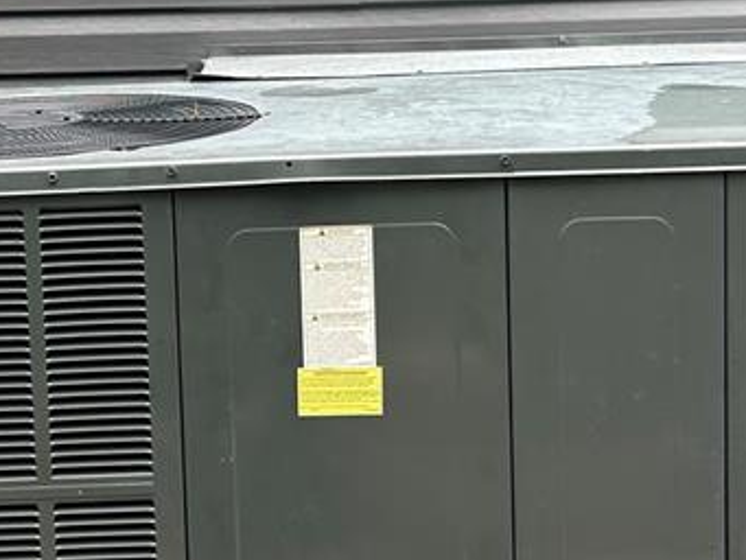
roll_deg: +2.1
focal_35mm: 78
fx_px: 1682
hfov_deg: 25.0
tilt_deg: -7.2
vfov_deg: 18.8
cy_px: 140
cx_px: 306
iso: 50
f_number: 1.5
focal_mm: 5.7
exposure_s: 1/374
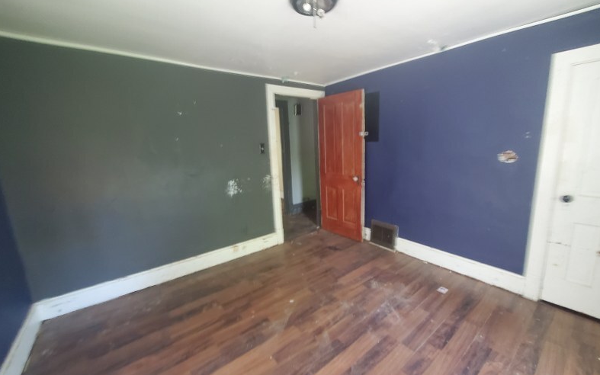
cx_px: 302
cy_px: 188
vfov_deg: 78.6
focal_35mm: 14
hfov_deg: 105.3
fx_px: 229
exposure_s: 1/30
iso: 500
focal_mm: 1.8
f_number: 2.2
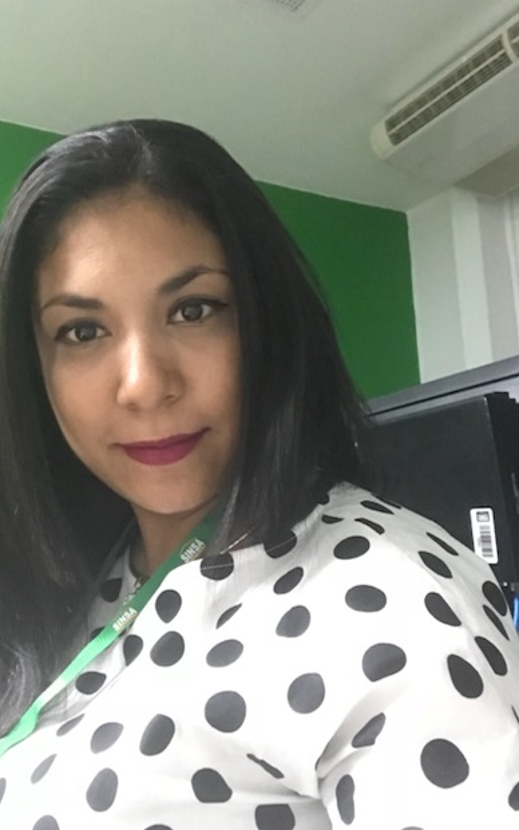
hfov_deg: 36.3
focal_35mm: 35
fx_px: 791
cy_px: 422
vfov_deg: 55.3
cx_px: 226
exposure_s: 1/15
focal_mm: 2.87
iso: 1000
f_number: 2.2
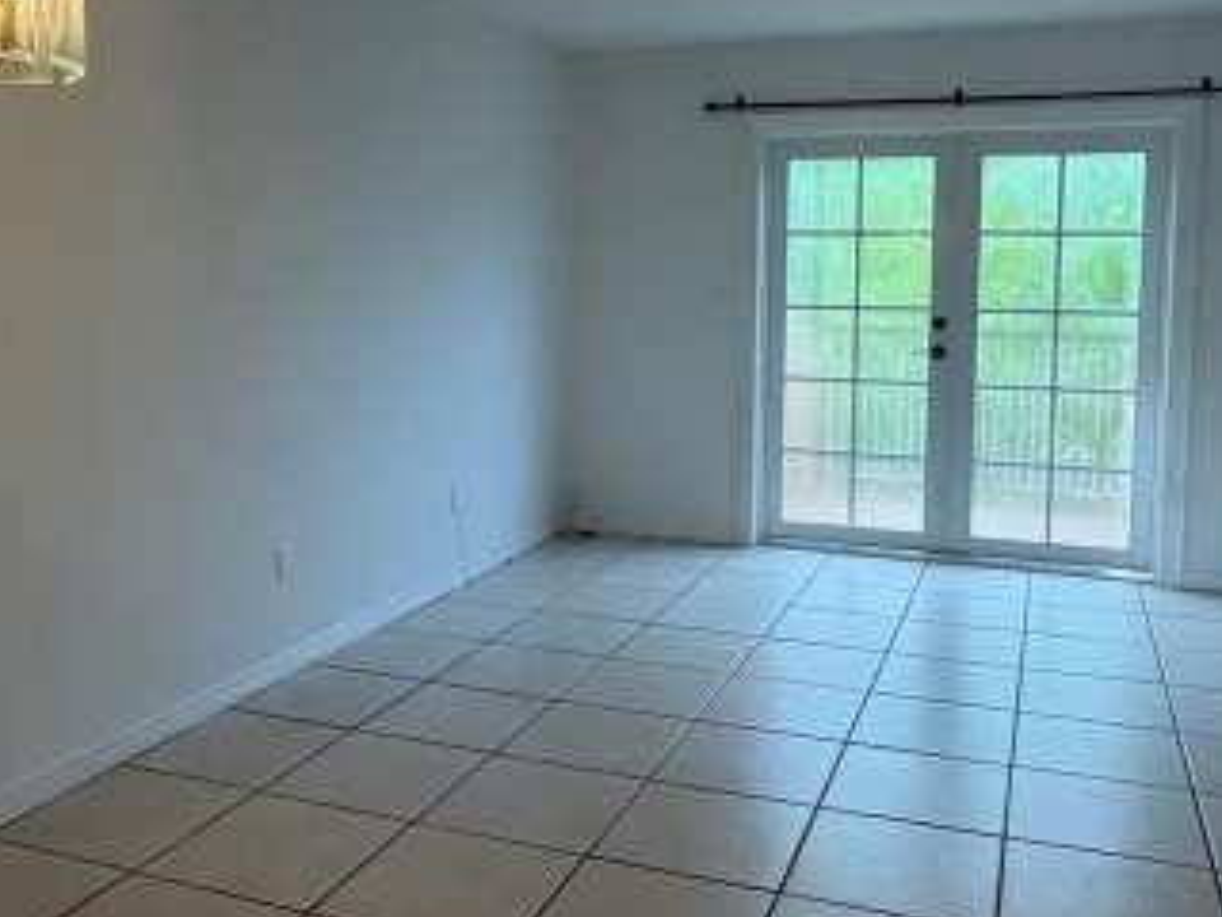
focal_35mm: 35
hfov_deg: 52.6
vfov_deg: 40.5
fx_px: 1236
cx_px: 603
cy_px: 363
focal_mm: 2.22
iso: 160
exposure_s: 1/120
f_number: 2.2
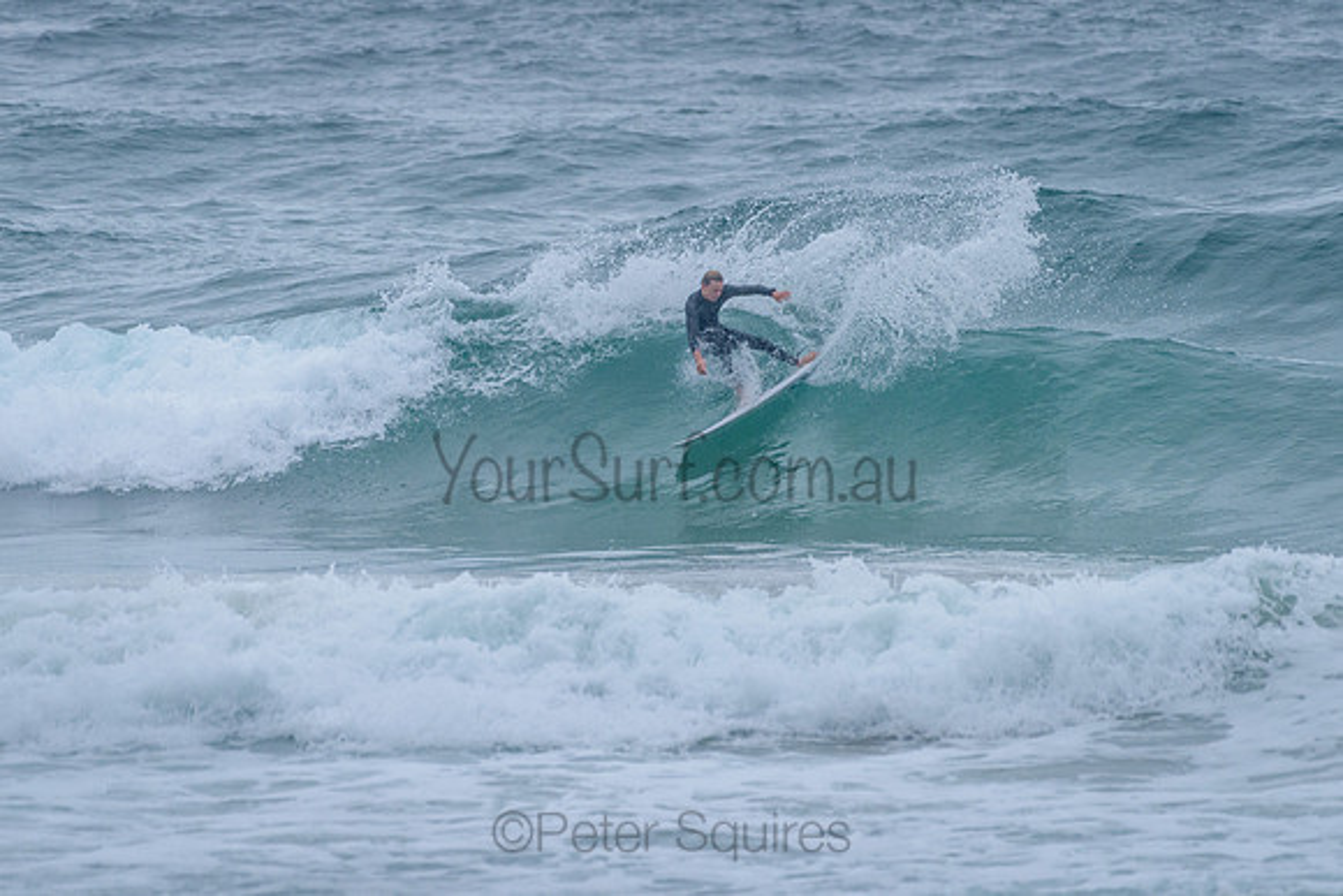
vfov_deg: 2.2
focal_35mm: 613
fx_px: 22864
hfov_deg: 3.4
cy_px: 348
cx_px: 673
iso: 1600
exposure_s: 1/2000
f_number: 5.6
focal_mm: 500
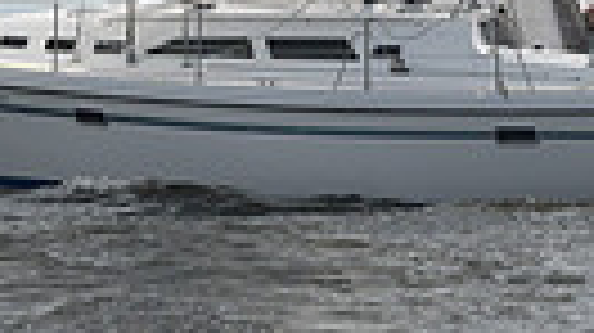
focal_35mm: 346
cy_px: -950
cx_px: 254
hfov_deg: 6.2
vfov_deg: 3.4
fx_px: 5445
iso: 320
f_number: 11
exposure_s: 1/1250
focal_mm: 75
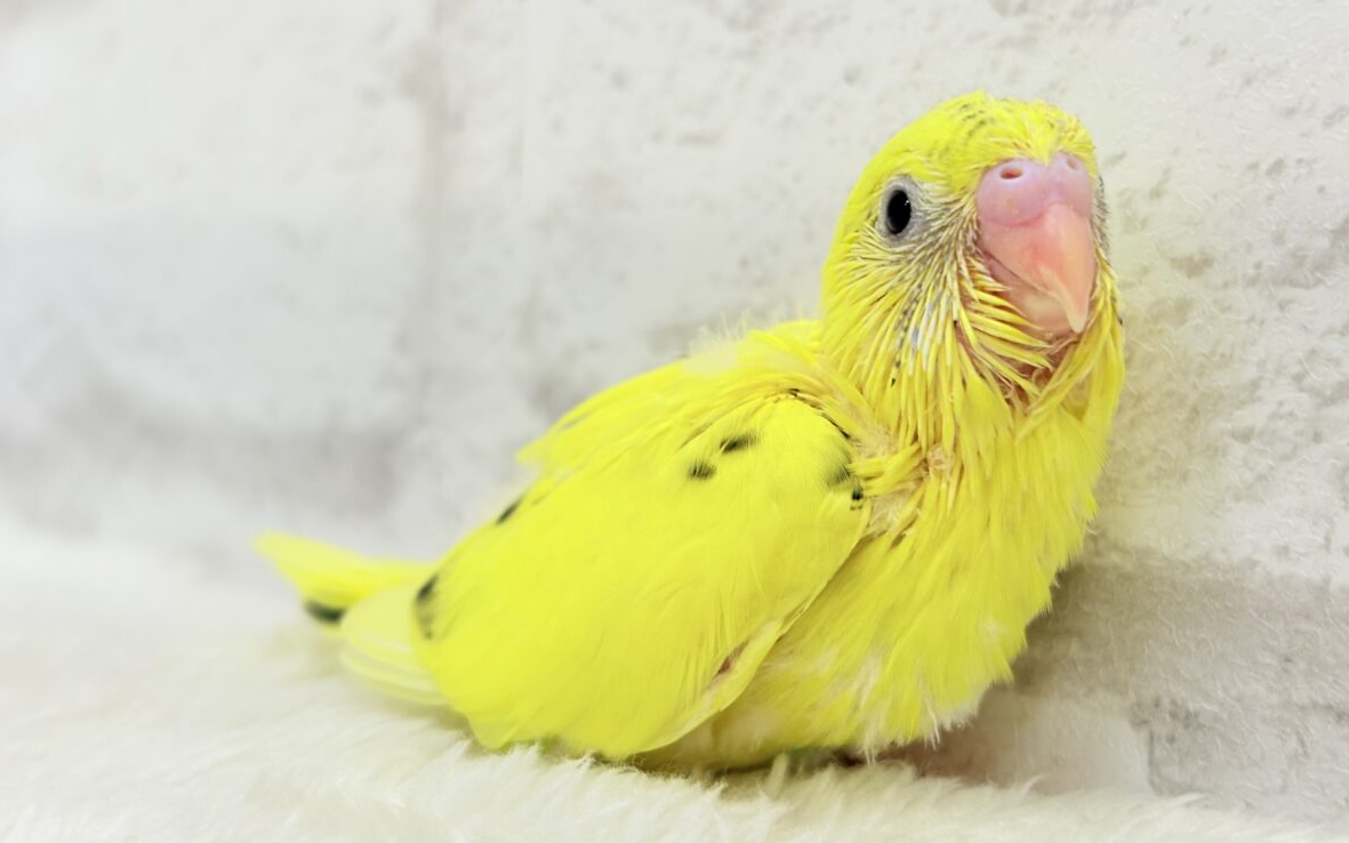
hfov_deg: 36.3
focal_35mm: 56
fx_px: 2059
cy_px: 402
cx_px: 674
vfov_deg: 23.1
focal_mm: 5.96
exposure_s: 1/100
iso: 64
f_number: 1.6
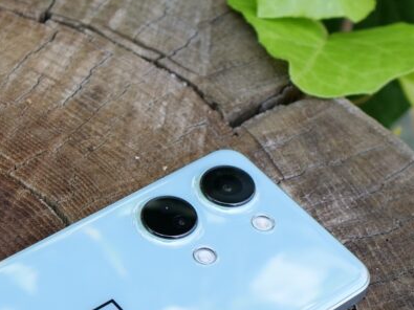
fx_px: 1231
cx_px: 244
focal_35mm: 103
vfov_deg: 14.1
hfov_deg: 19.1
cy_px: 331
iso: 200
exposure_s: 1/1300
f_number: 2.2
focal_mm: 16
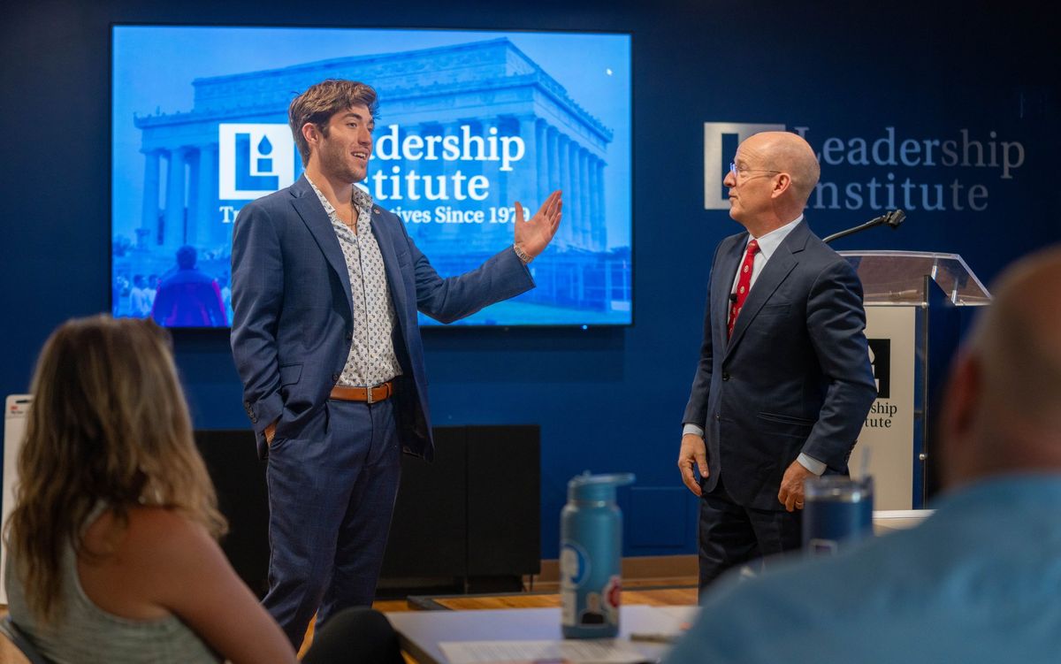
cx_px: 525
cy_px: 332
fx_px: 2268
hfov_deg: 26.3
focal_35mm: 78
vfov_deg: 16.7
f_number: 2.8
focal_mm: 70
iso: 1250
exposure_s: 1/125
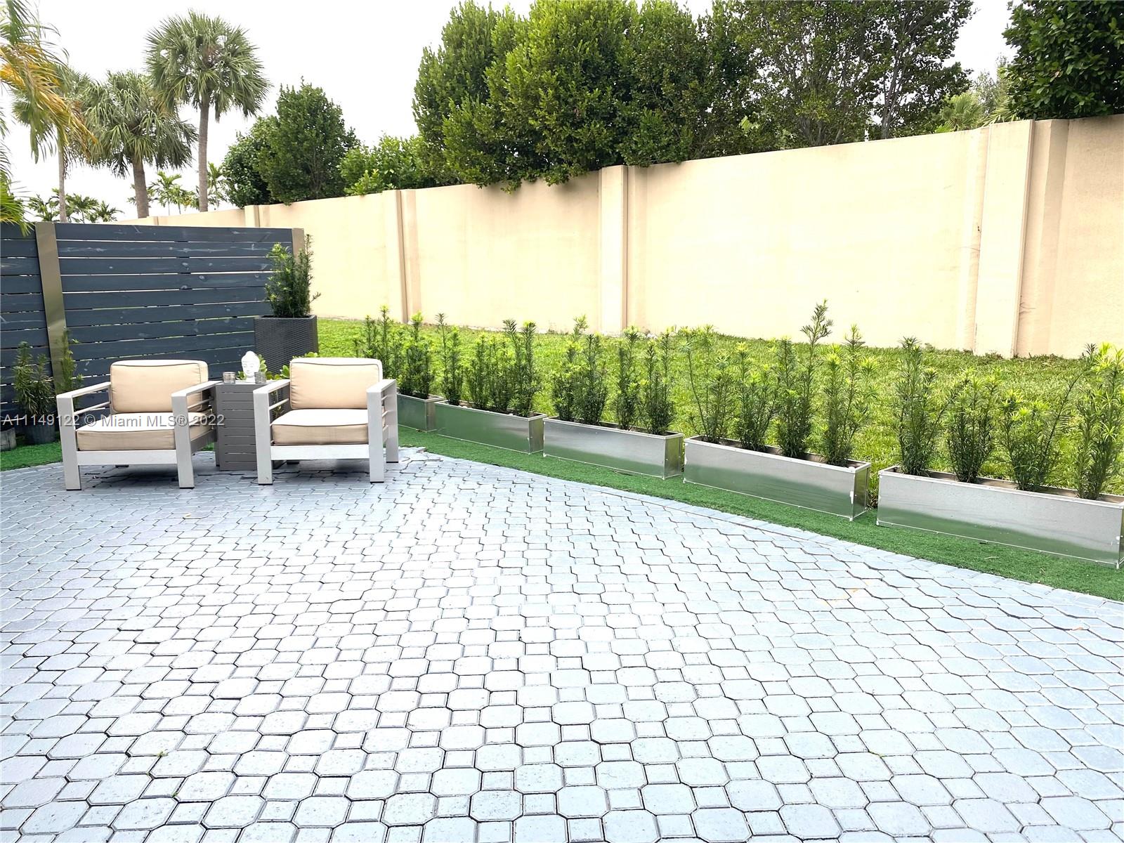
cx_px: 562
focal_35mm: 26
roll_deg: +0.6
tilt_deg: -11.1
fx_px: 844
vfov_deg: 53.1
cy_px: 422
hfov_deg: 67.3
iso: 32
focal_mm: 4.25
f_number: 1.8
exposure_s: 1/519
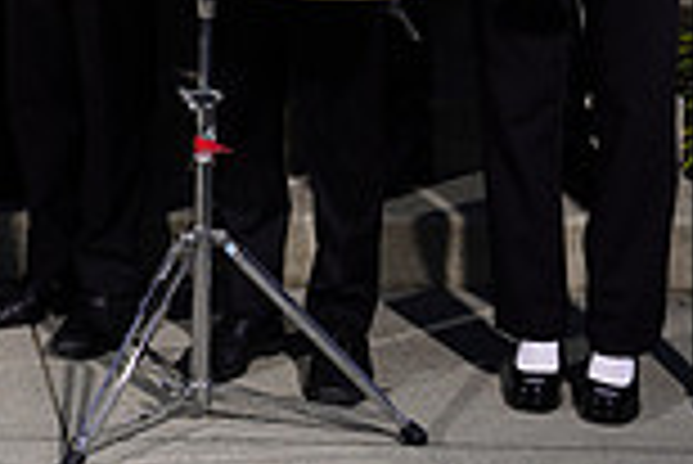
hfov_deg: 14.0
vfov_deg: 9.4
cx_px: -284
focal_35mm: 139
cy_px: -363
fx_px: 2678
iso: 100
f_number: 8
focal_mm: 37
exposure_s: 1/250
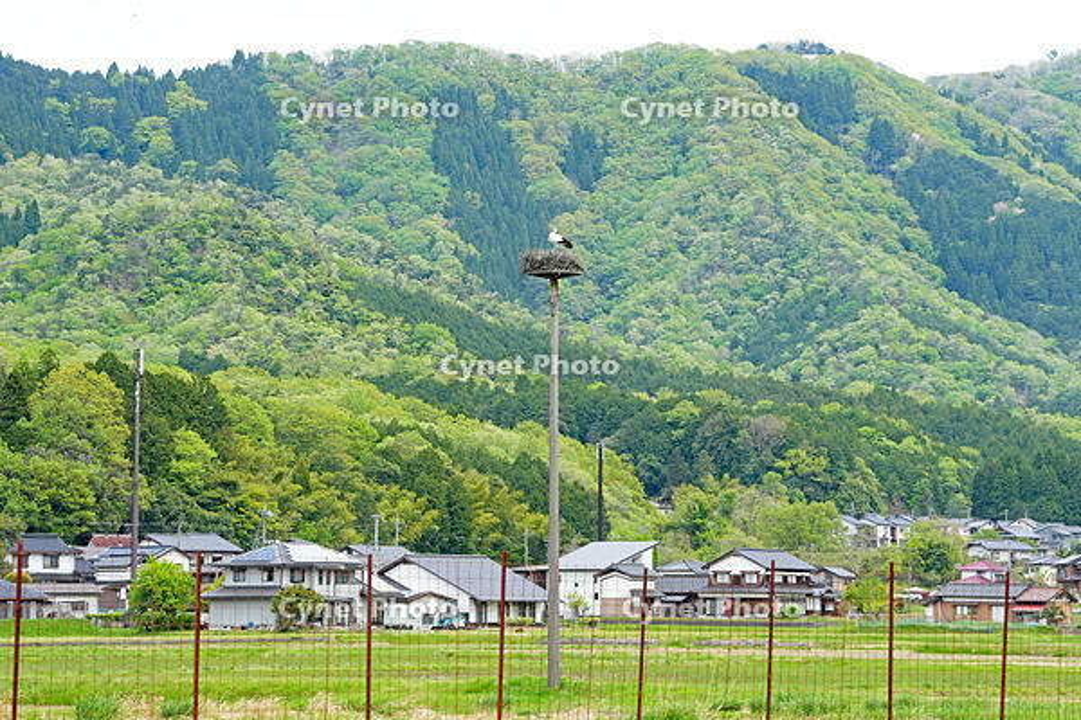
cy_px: 360
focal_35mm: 125
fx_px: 3753
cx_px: 540
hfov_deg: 16.4
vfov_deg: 11.0
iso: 800
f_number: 10
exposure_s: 1/500
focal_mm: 125
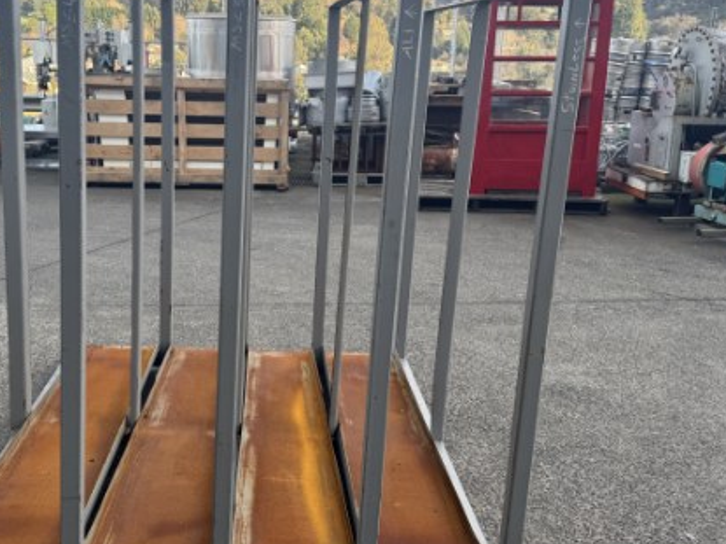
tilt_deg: -14.3
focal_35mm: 37
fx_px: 776
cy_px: 255
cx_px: 303
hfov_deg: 49.9
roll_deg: -1.2
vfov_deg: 38.6
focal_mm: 6.76
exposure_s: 1/451
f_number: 1.78
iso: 80
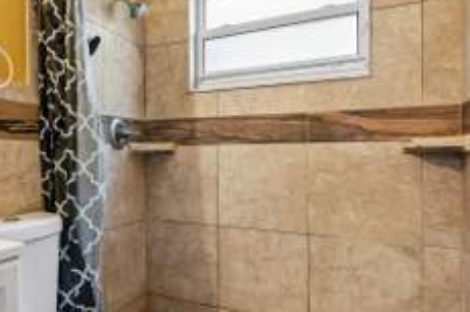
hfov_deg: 60.4
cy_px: 165
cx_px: 120
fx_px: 378
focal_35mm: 29
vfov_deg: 44.8
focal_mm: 14
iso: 3200
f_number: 10
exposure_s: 1/13
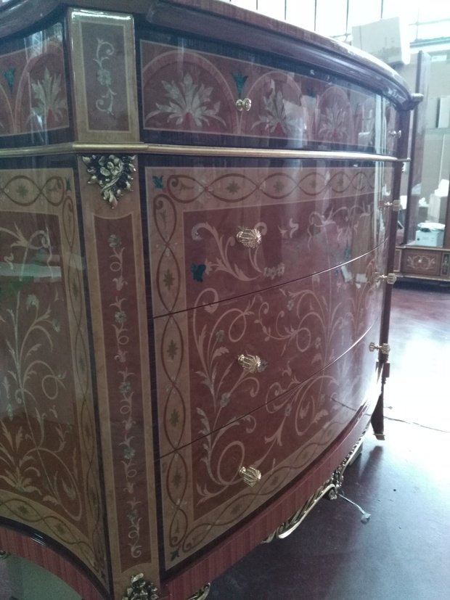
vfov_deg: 63.5
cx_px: 225
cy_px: 300
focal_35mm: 28
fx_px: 485
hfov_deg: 49.7
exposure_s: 1/25
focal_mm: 2.96
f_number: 2
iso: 1197
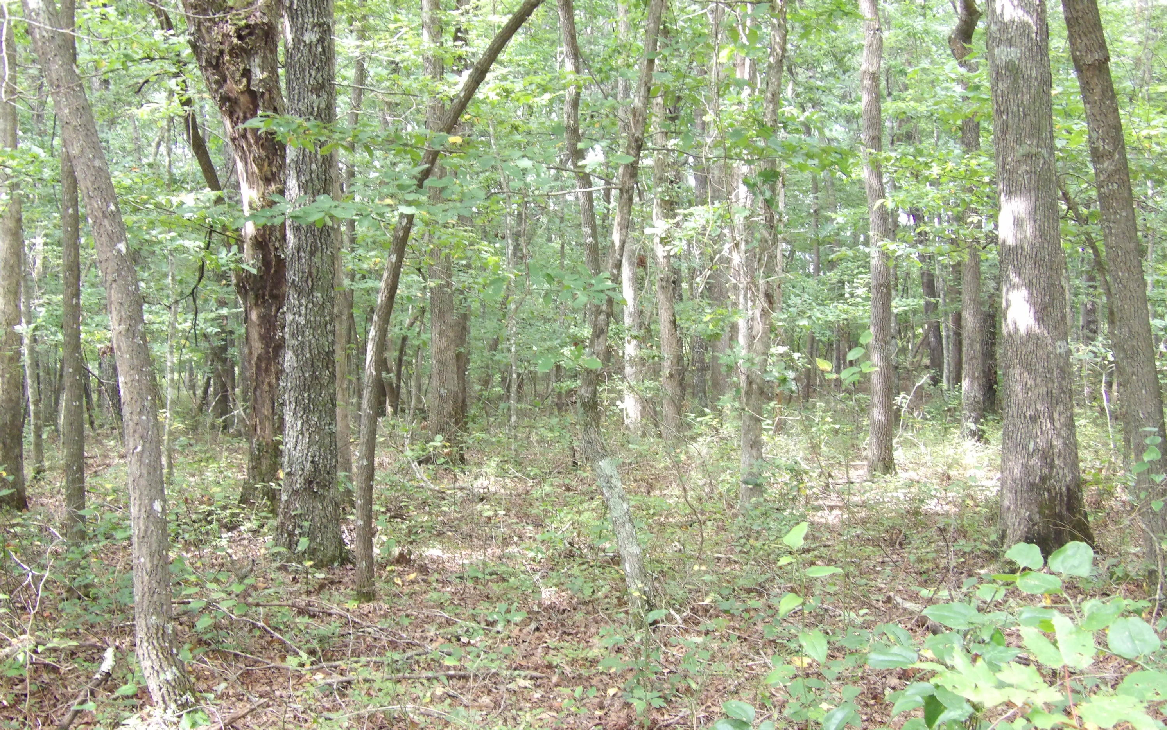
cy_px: 363
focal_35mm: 49
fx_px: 1559
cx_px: 586
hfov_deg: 41.1
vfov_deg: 26.3
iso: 637
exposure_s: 1/60
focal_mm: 8.2
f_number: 3.8
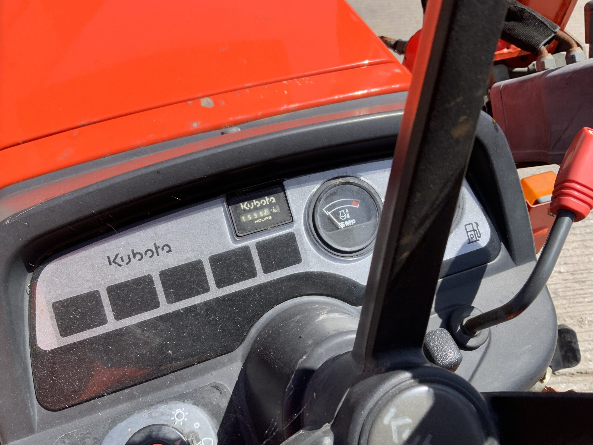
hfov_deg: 61.7
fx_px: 497
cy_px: 222
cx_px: 296
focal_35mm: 29
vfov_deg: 48.2
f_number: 1.8
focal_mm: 3
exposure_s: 1/1144
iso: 16
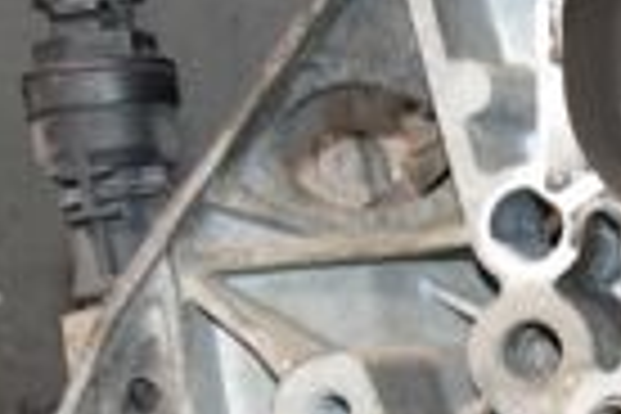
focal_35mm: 195
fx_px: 3363
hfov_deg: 10.0
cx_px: 1066
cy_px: 441
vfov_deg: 7.0
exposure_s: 1/60
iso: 1600
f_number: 5.6
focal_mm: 28
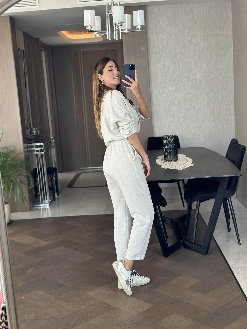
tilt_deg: -14.5
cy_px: 164
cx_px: 124
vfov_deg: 39.7
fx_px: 457
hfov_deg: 30.3
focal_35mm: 48
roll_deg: +3.9
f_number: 1.78
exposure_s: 1/98
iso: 125
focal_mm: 6.86
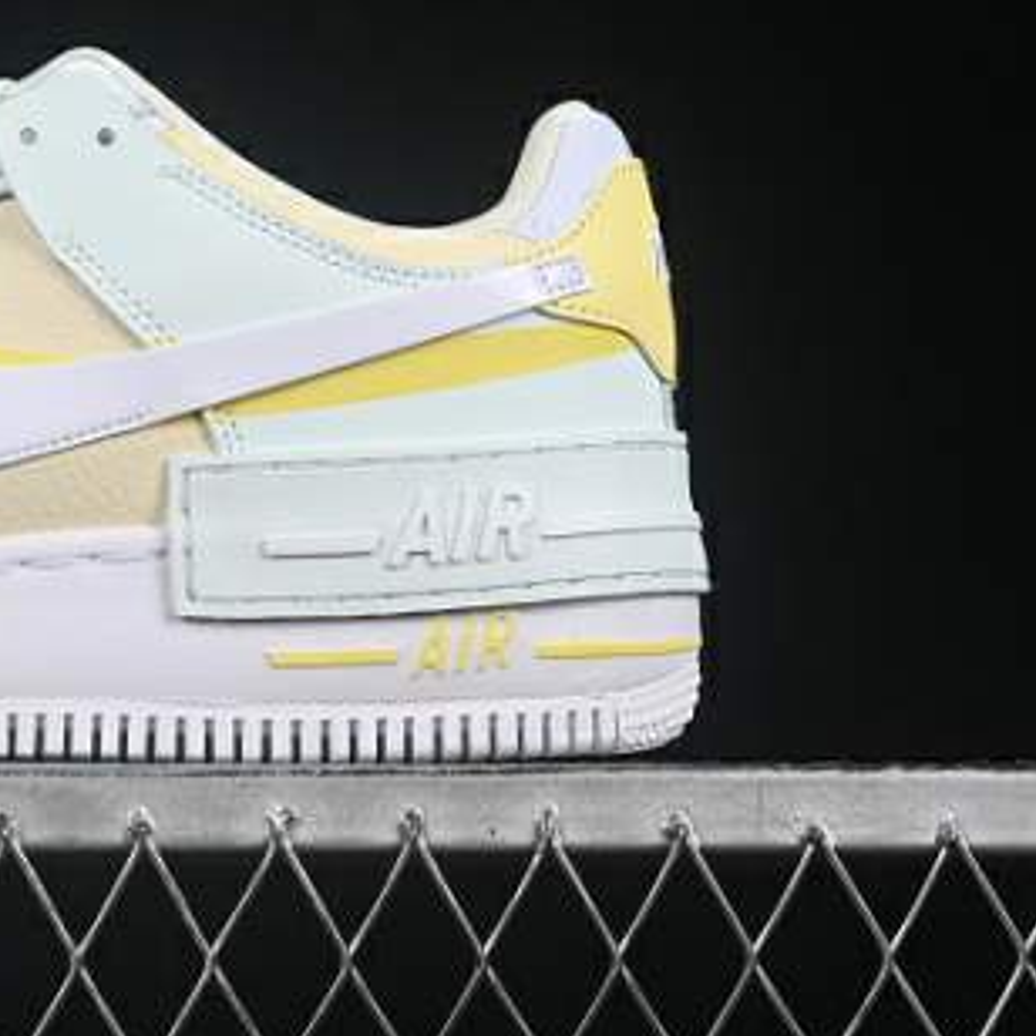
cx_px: -44
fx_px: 5113
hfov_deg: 11.4
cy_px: 249
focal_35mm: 151
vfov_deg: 11.5
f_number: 8
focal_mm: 50
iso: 160
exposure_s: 1/80
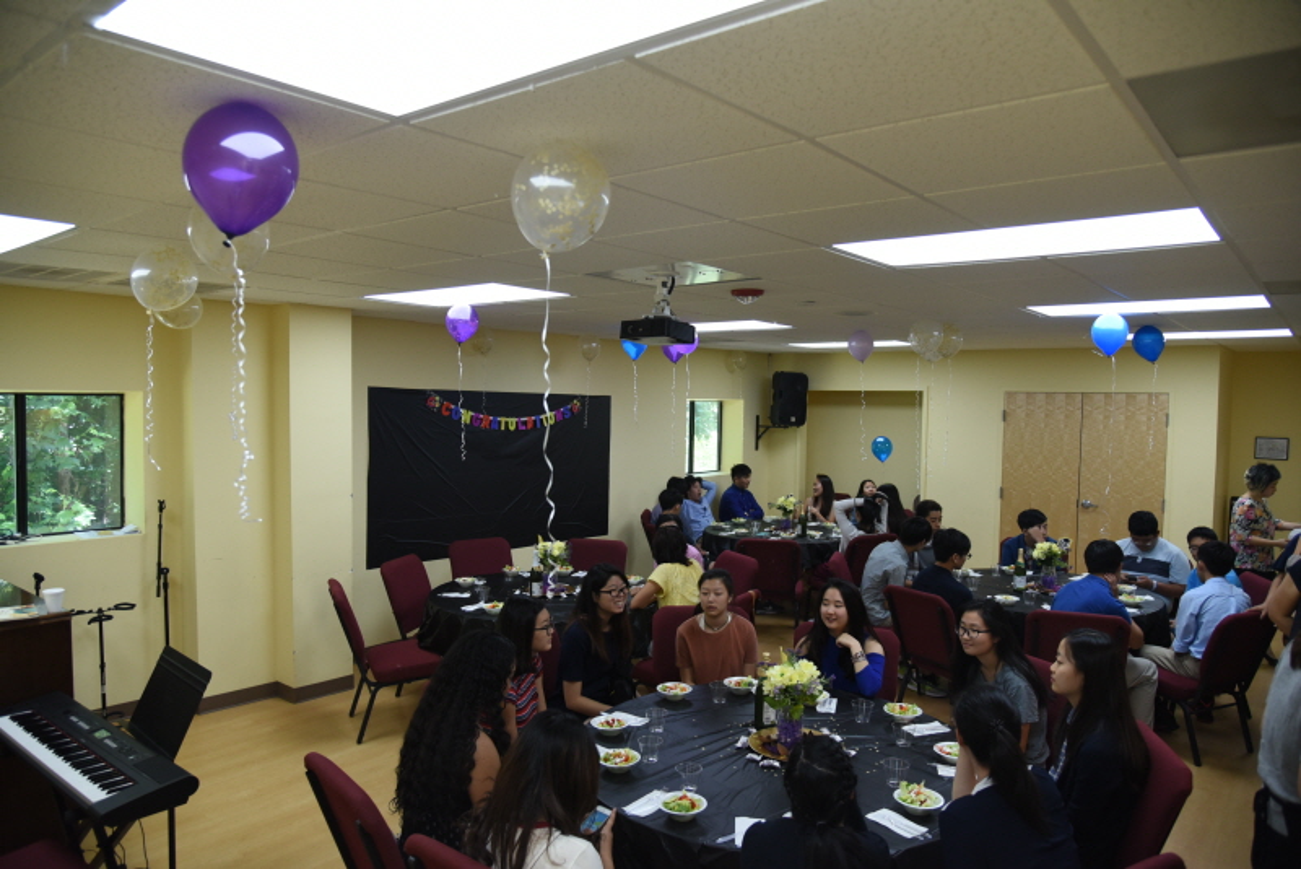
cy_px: 434
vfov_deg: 53.2
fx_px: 868
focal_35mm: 24
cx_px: 650
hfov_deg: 73.7
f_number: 4
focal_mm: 24
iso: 1250
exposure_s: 1/250
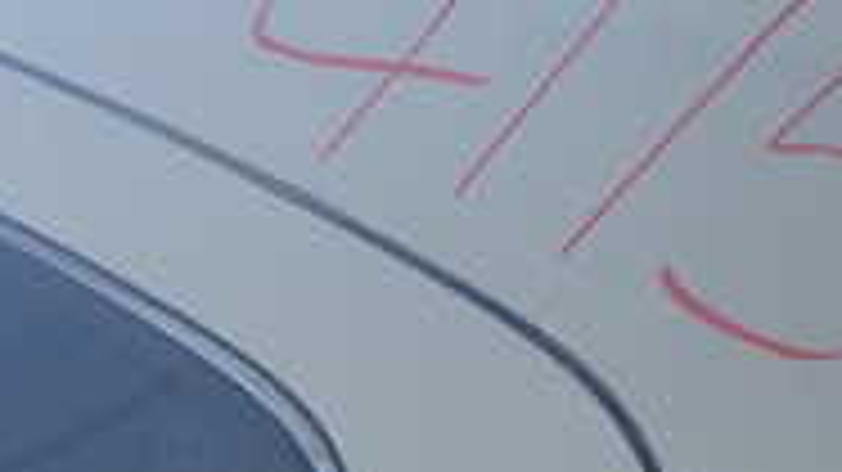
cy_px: 904
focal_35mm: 98
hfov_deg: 20.5
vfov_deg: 11.3
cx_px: -140
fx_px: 2187
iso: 200
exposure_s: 1/125
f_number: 2.2
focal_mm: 5.05
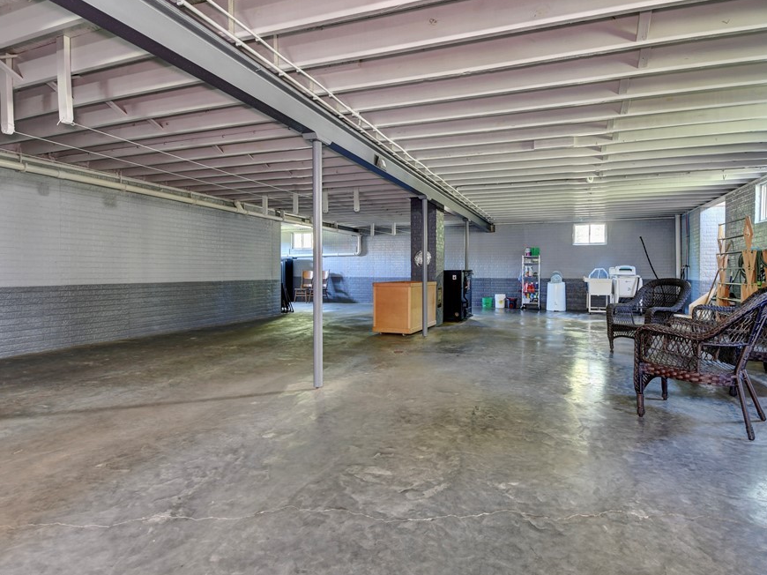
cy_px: 279
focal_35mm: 18
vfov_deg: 71.6
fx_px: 399
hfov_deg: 87.5
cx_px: 422
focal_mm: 10
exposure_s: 1/1.25
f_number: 8
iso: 400
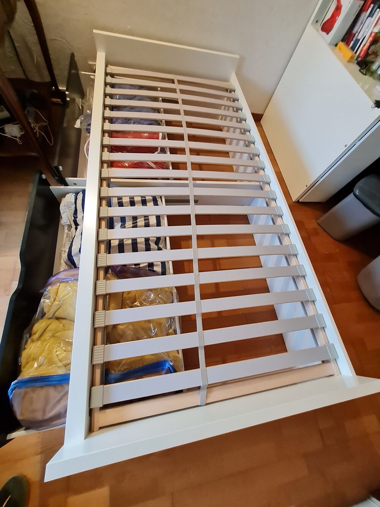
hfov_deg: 89.9
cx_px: 190
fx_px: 190
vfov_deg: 106.2
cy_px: 254
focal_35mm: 13
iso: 400
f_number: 2.2
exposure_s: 1/50
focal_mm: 1.74
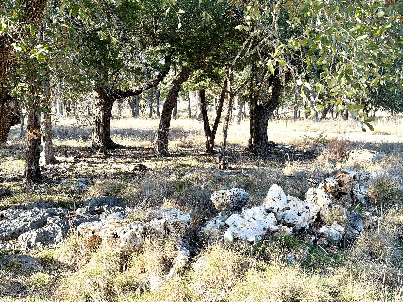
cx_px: 202
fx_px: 559
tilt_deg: -2.7
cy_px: 151
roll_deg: +0.2
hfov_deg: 39.7
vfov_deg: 30.3
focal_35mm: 48
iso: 64
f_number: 1.78
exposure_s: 1/917
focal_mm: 6.76
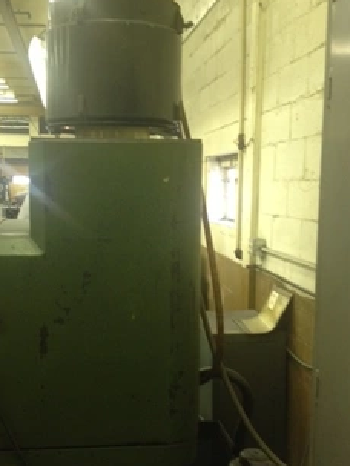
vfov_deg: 41.2
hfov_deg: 31.4
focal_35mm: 46
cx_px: 130
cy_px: 248
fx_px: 620
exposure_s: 1/20
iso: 125
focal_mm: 4.28
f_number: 2.4
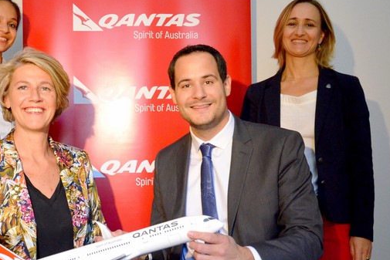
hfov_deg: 39.2
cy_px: 132
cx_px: 123
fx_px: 540
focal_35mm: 50
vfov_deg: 27.1
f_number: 4.5
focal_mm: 21
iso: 3200
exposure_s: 1/200
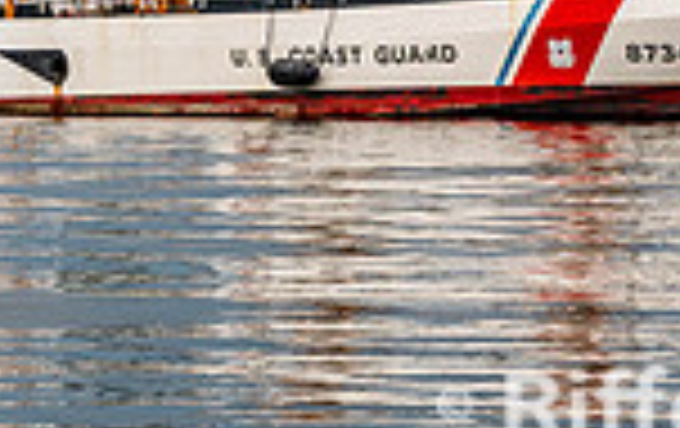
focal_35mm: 373
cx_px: 135
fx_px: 6925
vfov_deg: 3.5
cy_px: -98
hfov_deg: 5.6
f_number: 8
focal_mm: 92
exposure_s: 1/320
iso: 140
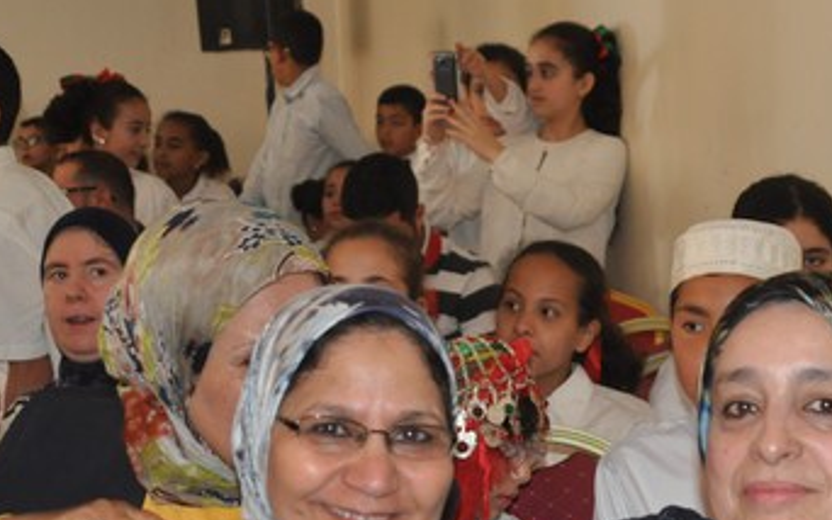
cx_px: 533
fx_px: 1815
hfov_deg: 25.7
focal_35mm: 80
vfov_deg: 16.1
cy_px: 490
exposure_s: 1/60
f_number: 3.8
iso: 800
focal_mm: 28
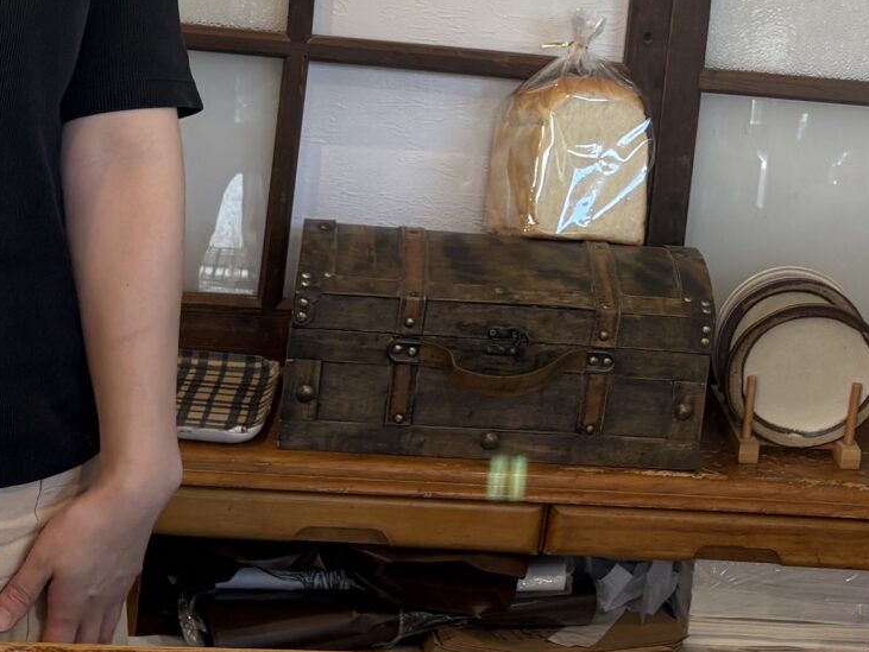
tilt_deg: -6.6
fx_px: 2286
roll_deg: -6.1
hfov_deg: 21.0
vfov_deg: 15.9
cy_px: -5
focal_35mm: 91
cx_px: 824
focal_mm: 5.96
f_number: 1.6
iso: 100
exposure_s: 1/120
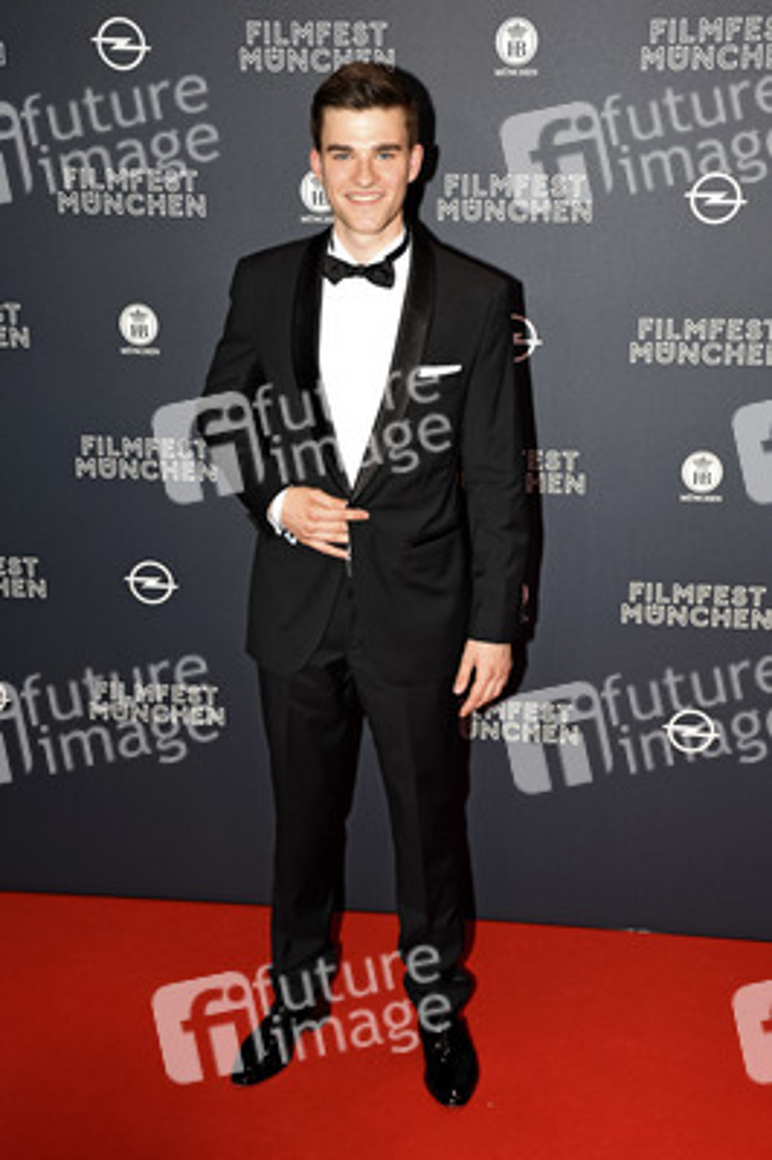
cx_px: 386
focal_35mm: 57
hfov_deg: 23.7
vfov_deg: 35.1
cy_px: 580
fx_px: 1837
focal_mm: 38
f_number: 4.5
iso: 400
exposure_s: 1/160
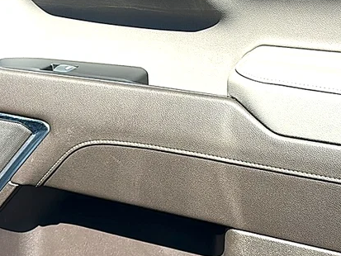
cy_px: 85
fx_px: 601
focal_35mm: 61
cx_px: 182
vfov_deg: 23.9
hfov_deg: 31.7
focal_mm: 6.86
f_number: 1.78
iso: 80
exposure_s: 1/2364
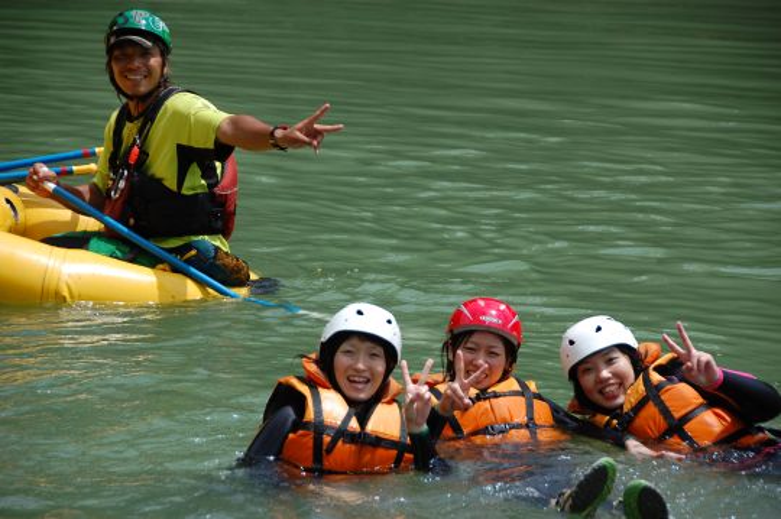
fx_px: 3901
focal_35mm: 180
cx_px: 390
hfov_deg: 11.4
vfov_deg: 7.6
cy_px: 260
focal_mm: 120
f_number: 5.6
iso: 200
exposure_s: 1/1000
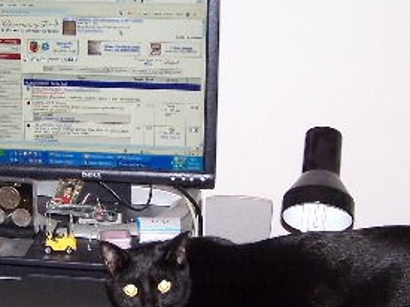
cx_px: 112
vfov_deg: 16.6
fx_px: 1054
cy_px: 184
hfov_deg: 21.9
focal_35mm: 89
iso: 140
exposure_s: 1/60
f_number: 2.8
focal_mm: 6.3
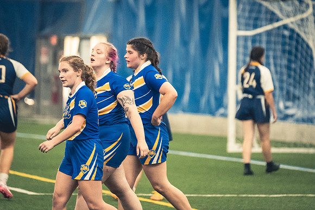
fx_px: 2623
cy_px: 105
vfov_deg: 4.6
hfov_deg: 6.9
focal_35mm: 300
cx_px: 158
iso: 12800
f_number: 2.8
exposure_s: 1/500
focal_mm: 200
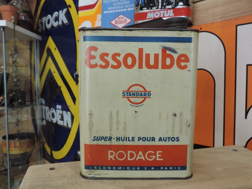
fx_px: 218
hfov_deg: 60.0
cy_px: 94
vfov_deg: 46.8
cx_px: 126
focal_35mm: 30
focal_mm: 5.3
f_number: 3.1
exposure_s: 1/30
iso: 180
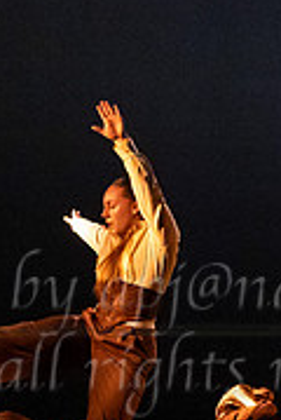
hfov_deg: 8.9
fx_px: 1808
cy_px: 309
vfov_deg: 13.2
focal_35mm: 155
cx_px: 130
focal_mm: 35
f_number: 4
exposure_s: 1/400
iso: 4000
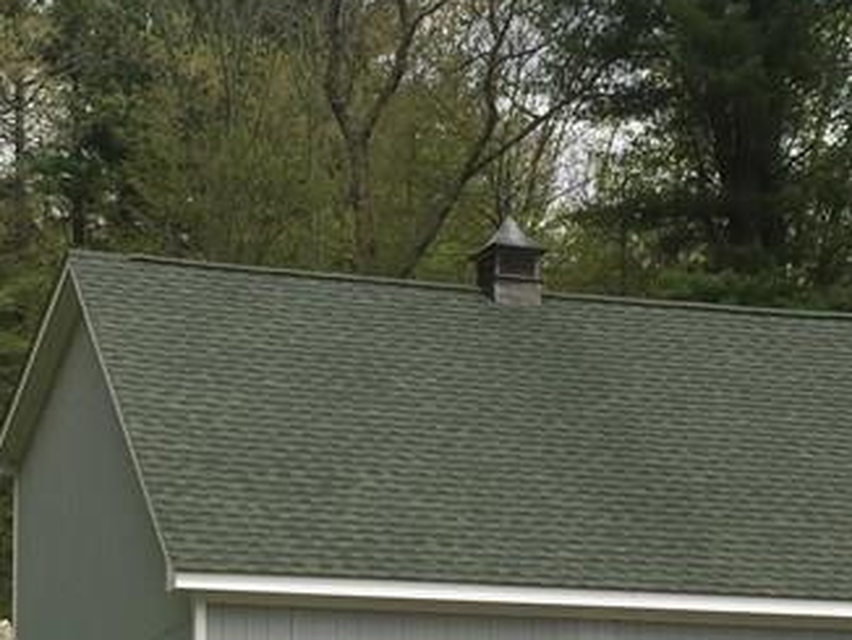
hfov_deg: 21.3
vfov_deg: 16.1
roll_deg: +0.1
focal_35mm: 91
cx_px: 206
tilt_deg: +7.0
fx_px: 2241
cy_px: 556
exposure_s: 1/1399
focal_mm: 4.15
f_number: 2.2
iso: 25
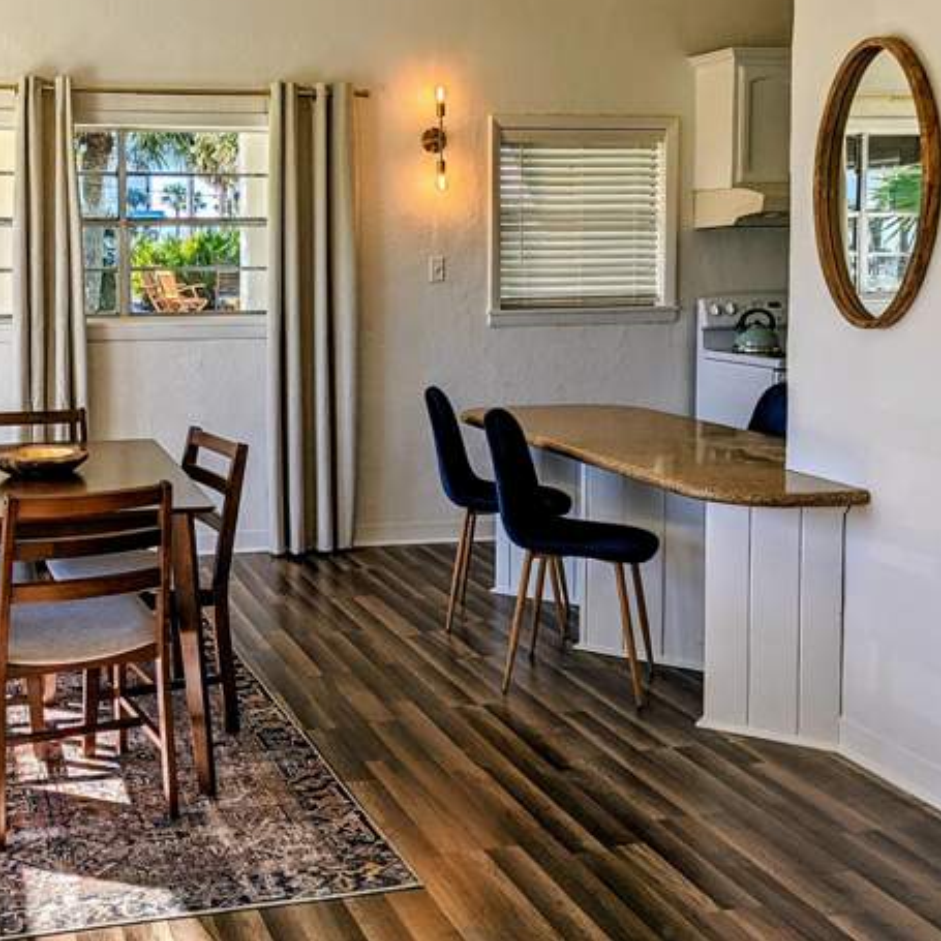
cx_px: 252
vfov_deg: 39.6
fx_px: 1292
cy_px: 323
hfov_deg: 39.1
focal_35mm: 42
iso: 48
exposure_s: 1/1017
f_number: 1.73
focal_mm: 4.38
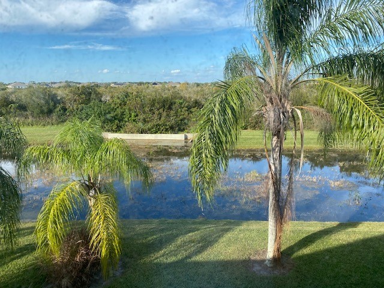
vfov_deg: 53.1
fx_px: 288
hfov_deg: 67.3
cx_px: 192
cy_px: 144
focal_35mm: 26
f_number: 1.8
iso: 32
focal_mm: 4.25
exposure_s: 1/1332
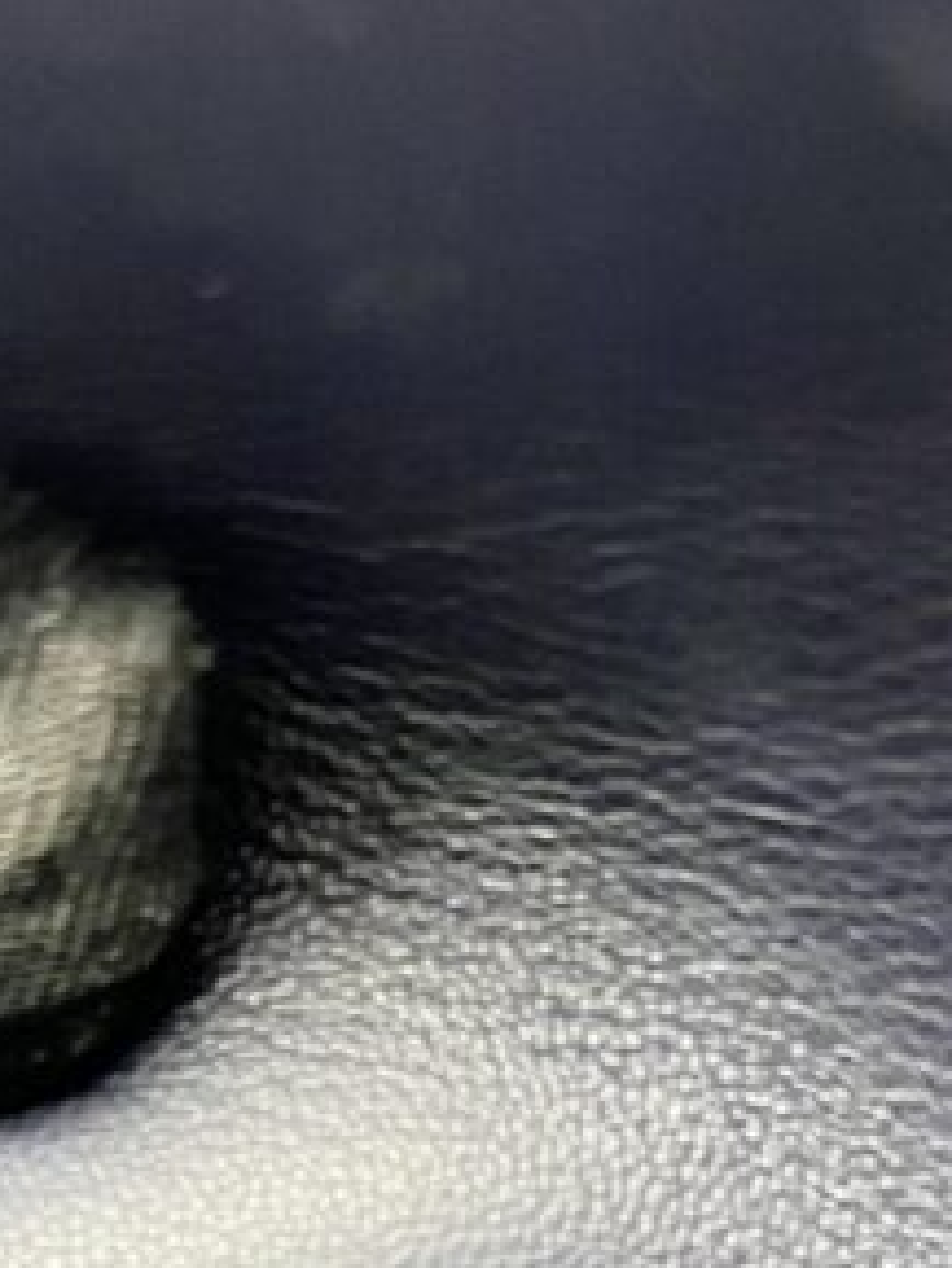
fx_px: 3371
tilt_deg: -40.9
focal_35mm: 92
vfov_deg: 18.6
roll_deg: +11.2
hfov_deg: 16.0
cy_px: 1952
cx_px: 254
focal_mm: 5.7
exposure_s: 1/50
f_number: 1.5
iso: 400
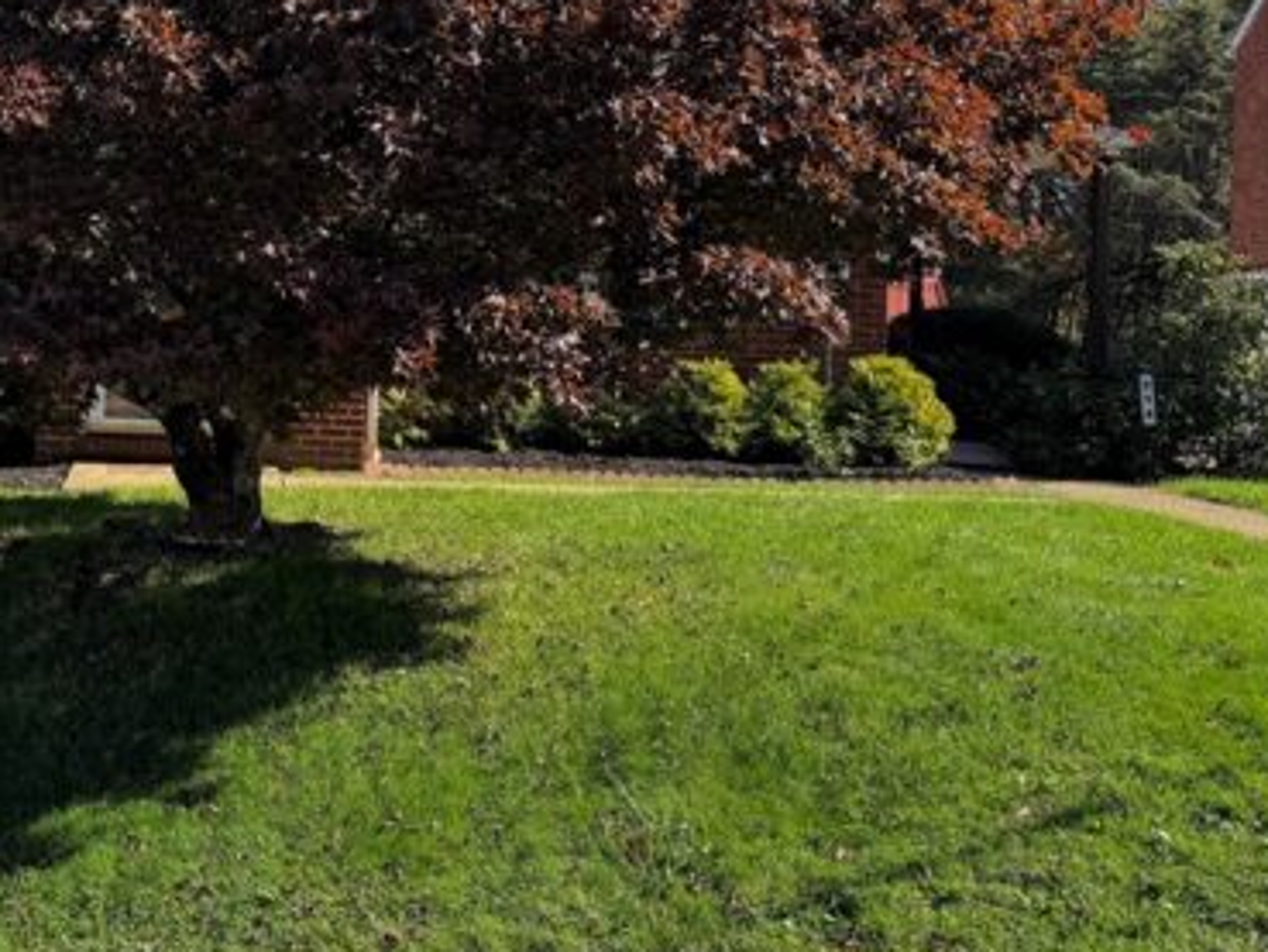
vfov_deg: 27.7
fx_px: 1905
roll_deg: -2.2
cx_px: 162
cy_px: 244
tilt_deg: -0.5
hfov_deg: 35.0
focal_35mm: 52
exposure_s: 1/1818
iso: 80
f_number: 1.78
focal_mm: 6.76
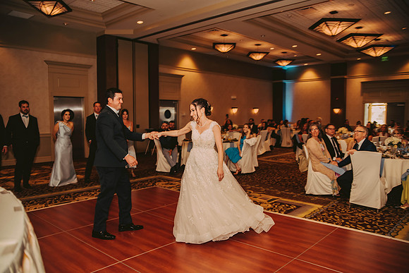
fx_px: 318
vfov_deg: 46.4
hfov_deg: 65.5
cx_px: 204
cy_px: 136
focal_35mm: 28
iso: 500
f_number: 2.8
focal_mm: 28
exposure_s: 1/60
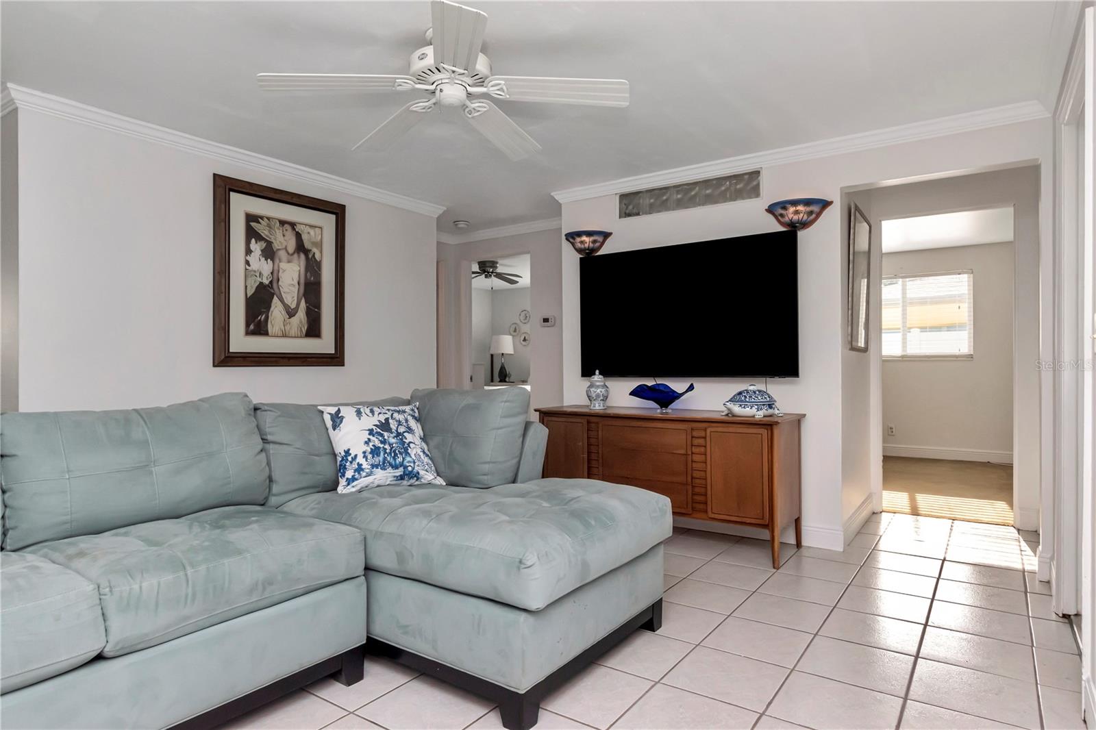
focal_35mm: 21
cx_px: 548
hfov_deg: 81.2
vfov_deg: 59.5
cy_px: 365
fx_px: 639
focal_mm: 14
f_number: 14
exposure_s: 1/80
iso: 800
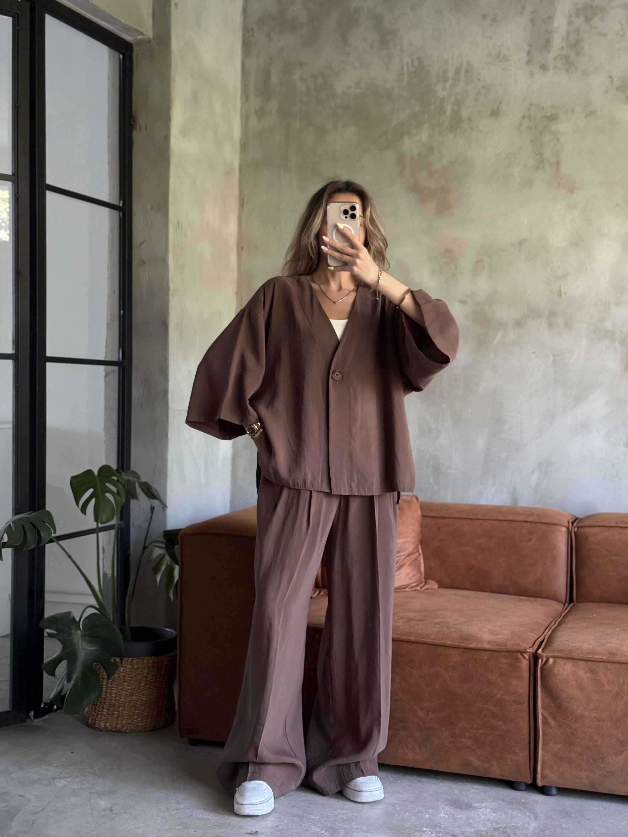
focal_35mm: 48
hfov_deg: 30.3
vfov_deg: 39.7
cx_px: 314
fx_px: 1161
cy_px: 418
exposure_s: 1/60
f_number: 1.78
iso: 200
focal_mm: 6.76
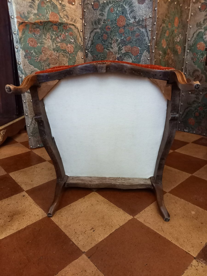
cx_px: 104
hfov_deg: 54.9
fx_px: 199
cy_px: 138
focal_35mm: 25
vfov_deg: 69.4
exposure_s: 1/20
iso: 1000
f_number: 1.8
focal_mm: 4.65
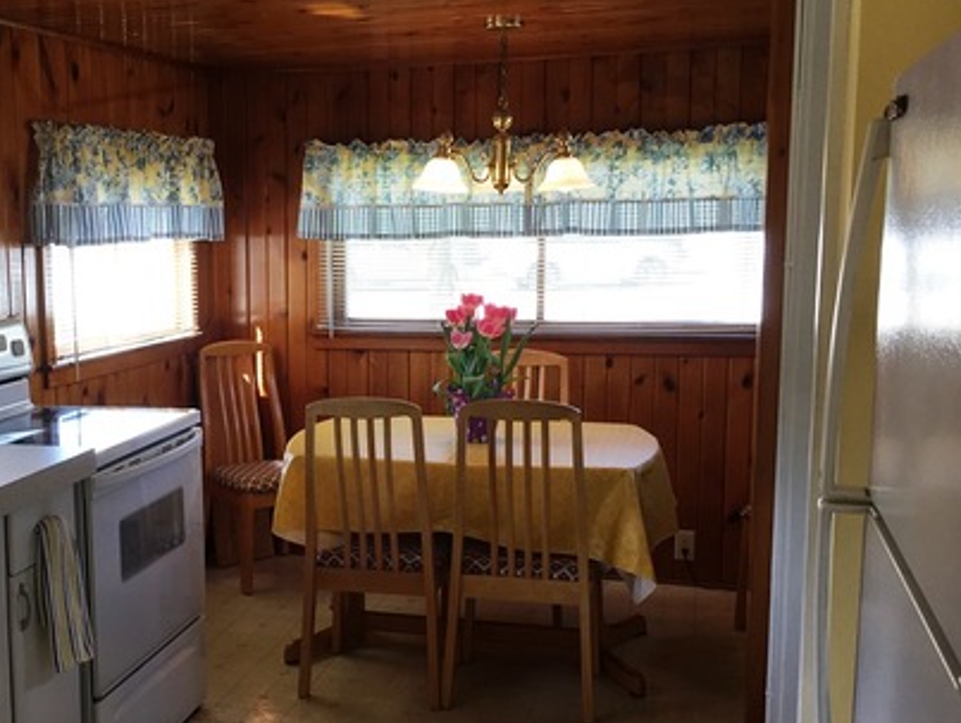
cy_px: 406
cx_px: 255
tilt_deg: -8.9
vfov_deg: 31.5
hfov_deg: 40.2
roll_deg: +0.4
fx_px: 1278
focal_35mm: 46
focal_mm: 4.15
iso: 25
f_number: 2.2
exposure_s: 1/60
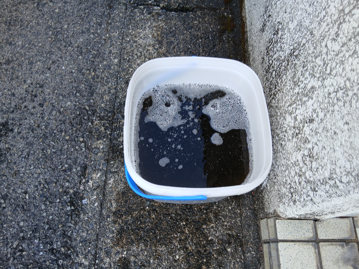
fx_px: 270
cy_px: 134
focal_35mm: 26
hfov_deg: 67.3
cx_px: 180
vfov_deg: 53.1
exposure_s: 1/120
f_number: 1.8
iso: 32
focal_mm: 3.86
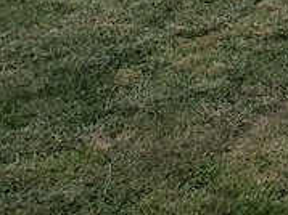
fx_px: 1206
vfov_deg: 8.9
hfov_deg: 11.8
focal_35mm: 145
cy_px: -364
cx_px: 623
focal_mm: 4.3
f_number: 2.4
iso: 50
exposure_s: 1/128
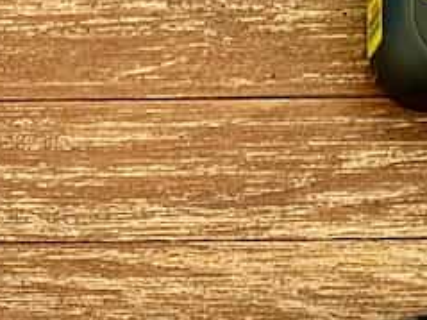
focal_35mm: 257
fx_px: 3169
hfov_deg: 7.7
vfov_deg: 5.7
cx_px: -25
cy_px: 436
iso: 64
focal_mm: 6.8
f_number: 1.8
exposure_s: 1/747
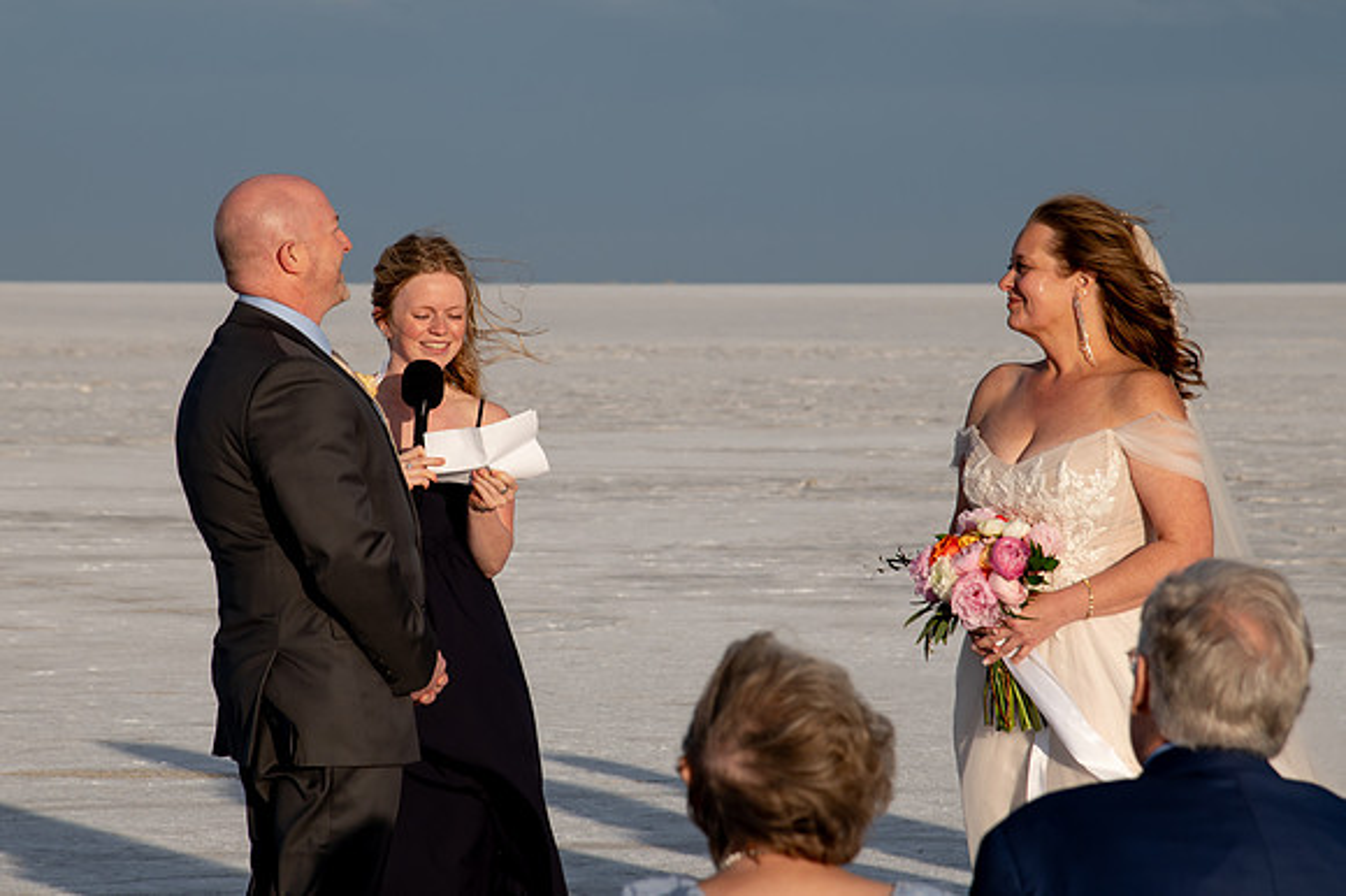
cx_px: 641
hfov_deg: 11.1
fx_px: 6924
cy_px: 394
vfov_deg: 7.4
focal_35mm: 185
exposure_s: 1/800
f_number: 8
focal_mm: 120
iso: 200
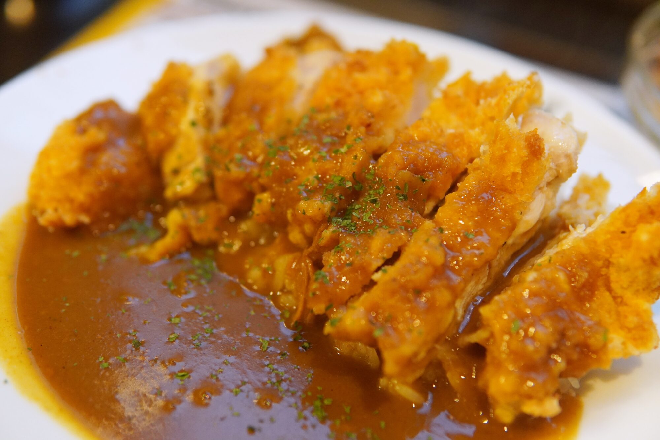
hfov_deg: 43.6
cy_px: 220
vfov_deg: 29.9
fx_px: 825
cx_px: 330
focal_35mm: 45
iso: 1600
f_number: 2
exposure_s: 1/160
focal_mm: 30
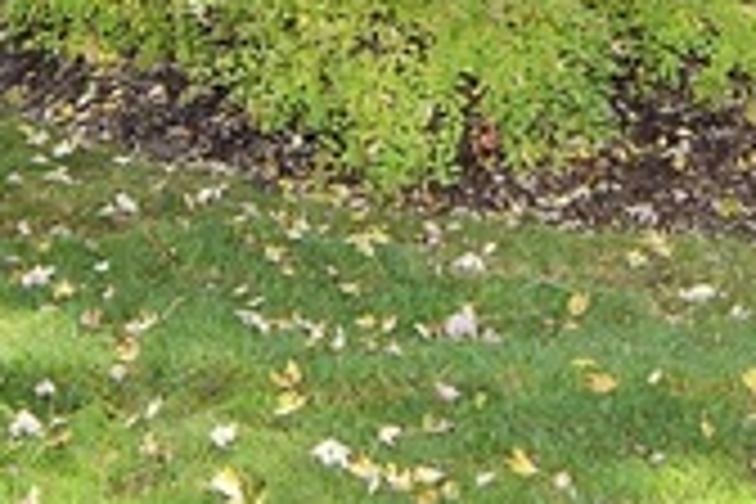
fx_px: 1321
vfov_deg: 18.4
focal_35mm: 63
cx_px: 396
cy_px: -313
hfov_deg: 31.9
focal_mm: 11
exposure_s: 1/125
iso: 125
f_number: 5.6
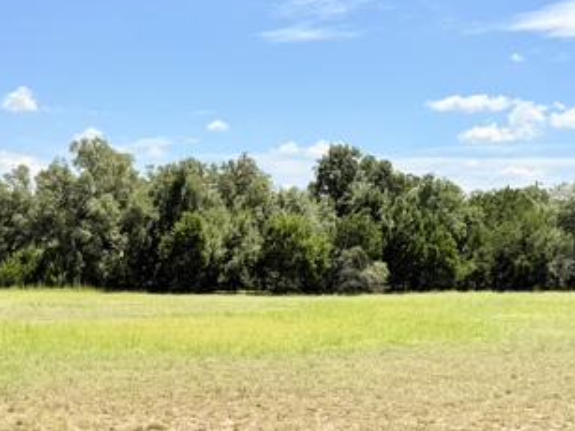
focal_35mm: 50
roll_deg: -2.5
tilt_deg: -5.4
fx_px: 830
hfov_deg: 37.6
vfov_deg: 28.5
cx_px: 172
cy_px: 341
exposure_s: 1/7353
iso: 80
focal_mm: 6.76
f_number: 1.78
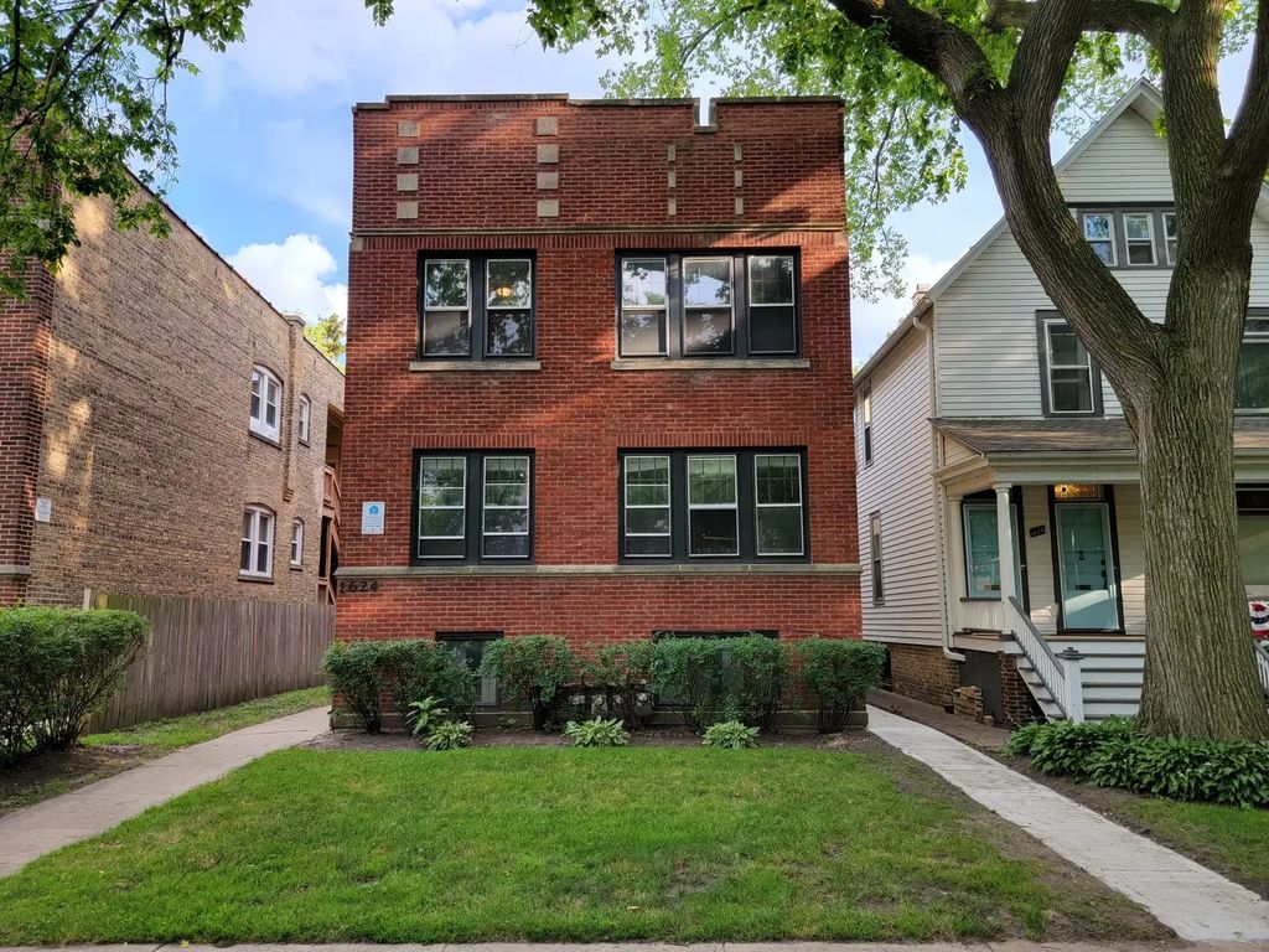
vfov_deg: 56.8
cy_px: 476
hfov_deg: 71.6
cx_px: 634
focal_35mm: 24
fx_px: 880
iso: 20
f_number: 1.8
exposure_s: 1/120
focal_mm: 6.7
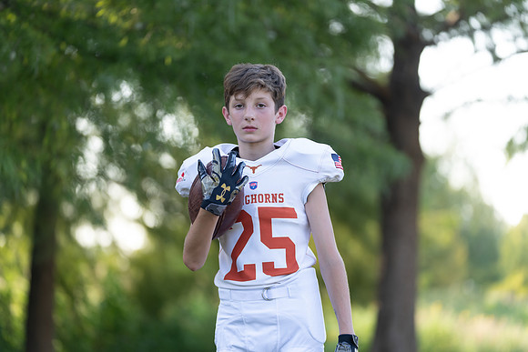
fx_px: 2080
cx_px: 264
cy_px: 176
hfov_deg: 14.5
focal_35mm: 142
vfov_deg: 9.7
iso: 250
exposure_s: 1/400
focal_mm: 138
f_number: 2.8
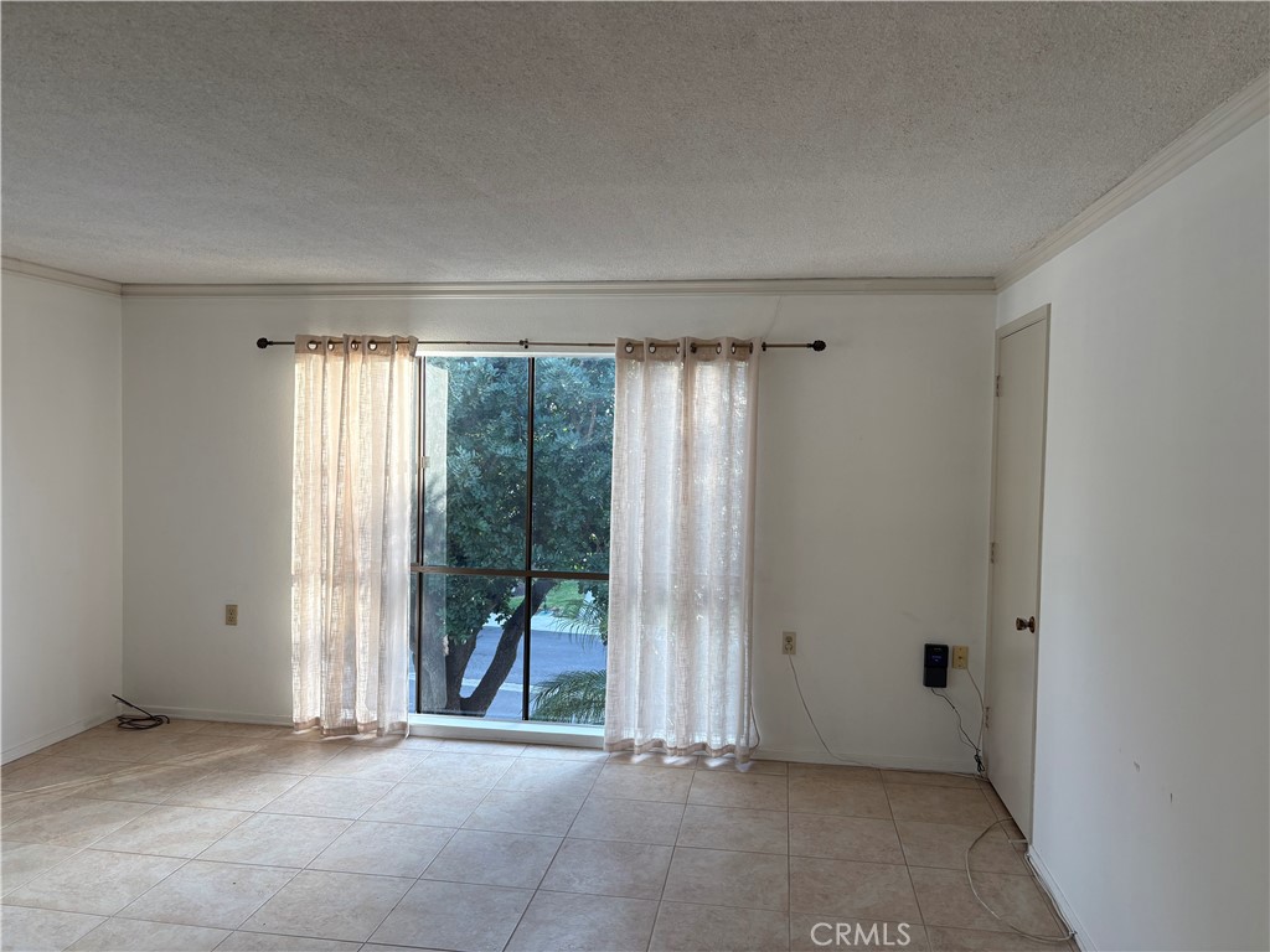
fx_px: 954
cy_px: 476
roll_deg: -0.5
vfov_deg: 53.1
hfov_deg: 67.3
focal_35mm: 26
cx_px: 635
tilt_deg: -2.3
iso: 40
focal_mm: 5.96
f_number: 1.6
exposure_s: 1/160
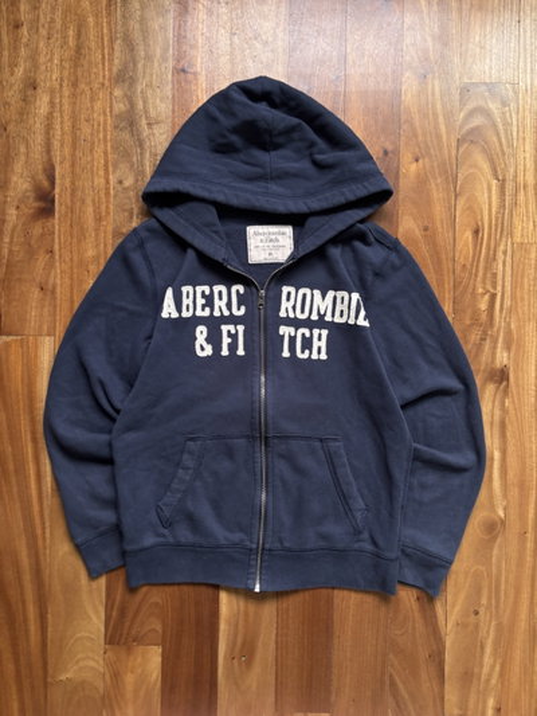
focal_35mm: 26
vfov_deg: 67.3
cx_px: 268
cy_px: 358
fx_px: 538
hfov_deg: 53.1
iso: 64
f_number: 1.6
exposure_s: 1/121
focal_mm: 5.96
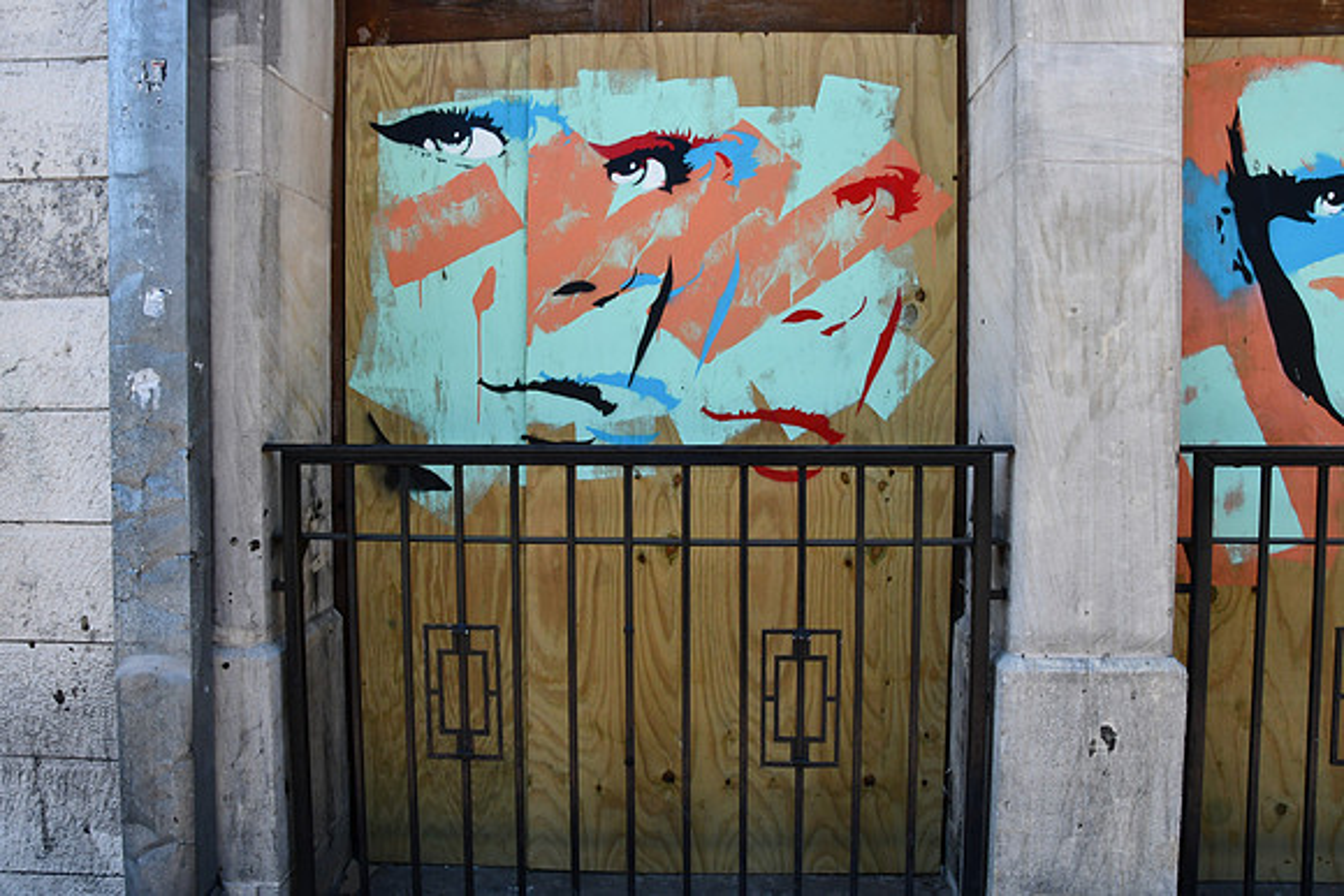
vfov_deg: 48.0
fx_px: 1008
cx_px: 672
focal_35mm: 27
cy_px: 448
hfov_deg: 67.4
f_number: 20
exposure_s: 1/125
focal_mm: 18
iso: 800
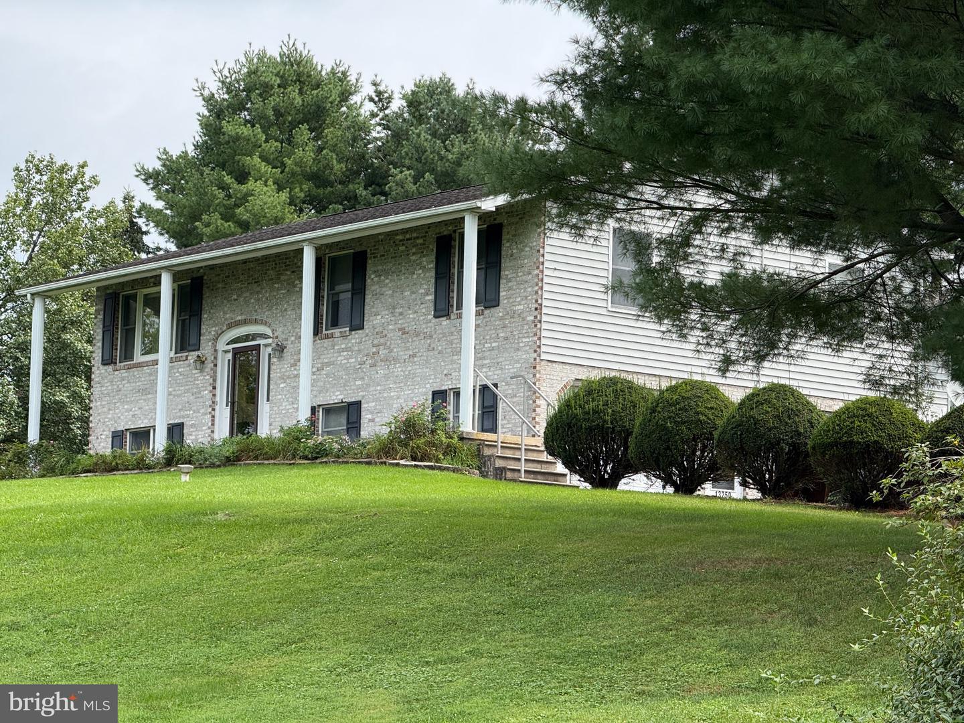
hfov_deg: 16.4
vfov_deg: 12.3
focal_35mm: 120
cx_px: 482
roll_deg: -2.4
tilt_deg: +6.7
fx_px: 3342
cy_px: 362
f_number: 2.8
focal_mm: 15.66
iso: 64
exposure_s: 1/811
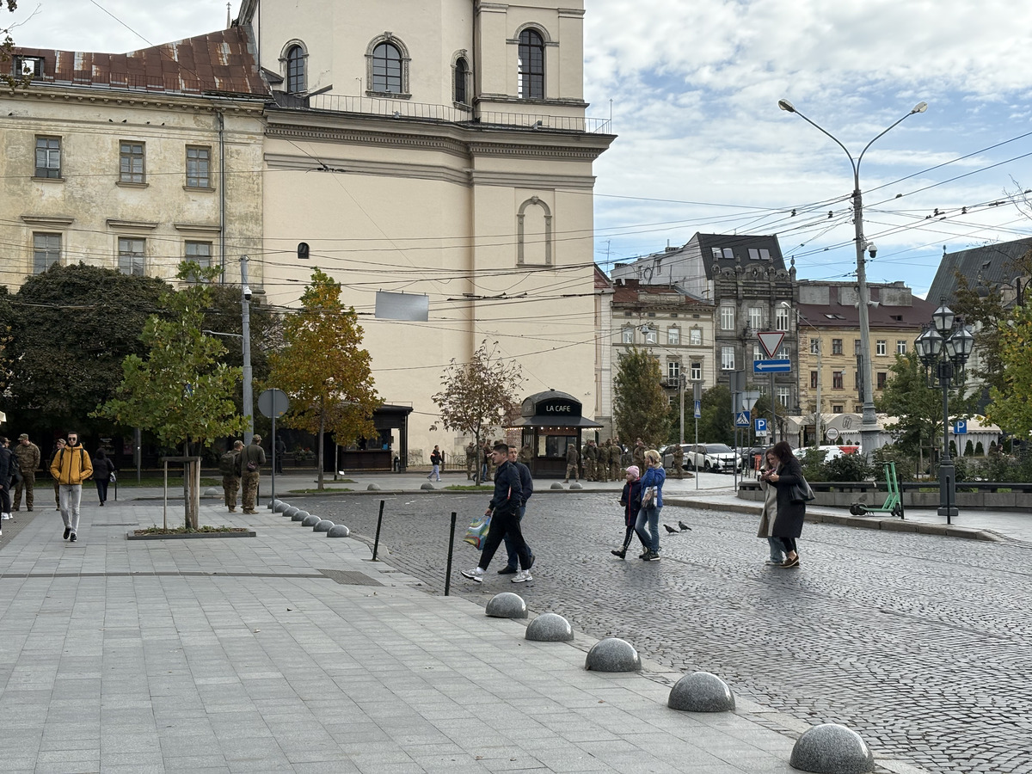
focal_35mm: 52
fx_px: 1550
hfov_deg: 36.8
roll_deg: +0.3
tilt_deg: +3.3
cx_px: 516
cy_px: 387
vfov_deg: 28.0
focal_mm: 5.96
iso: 50
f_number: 1.6
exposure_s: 1/1709
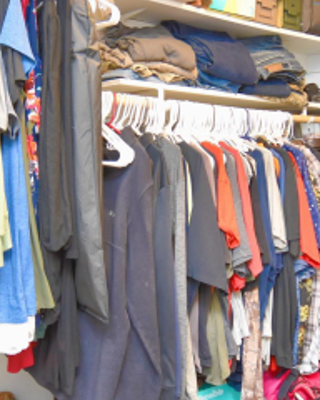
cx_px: 150
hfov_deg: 34.1
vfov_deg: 42.0
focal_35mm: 44
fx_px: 521
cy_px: 195
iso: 1400
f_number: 3.5
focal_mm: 10
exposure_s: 1/60
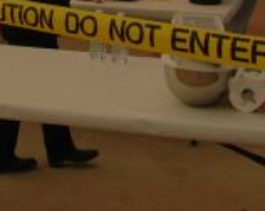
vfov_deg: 13.0
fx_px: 854
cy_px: -151
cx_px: 164
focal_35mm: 109
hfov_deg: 17.6
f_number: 7.1
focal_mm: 18
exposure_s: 1/200
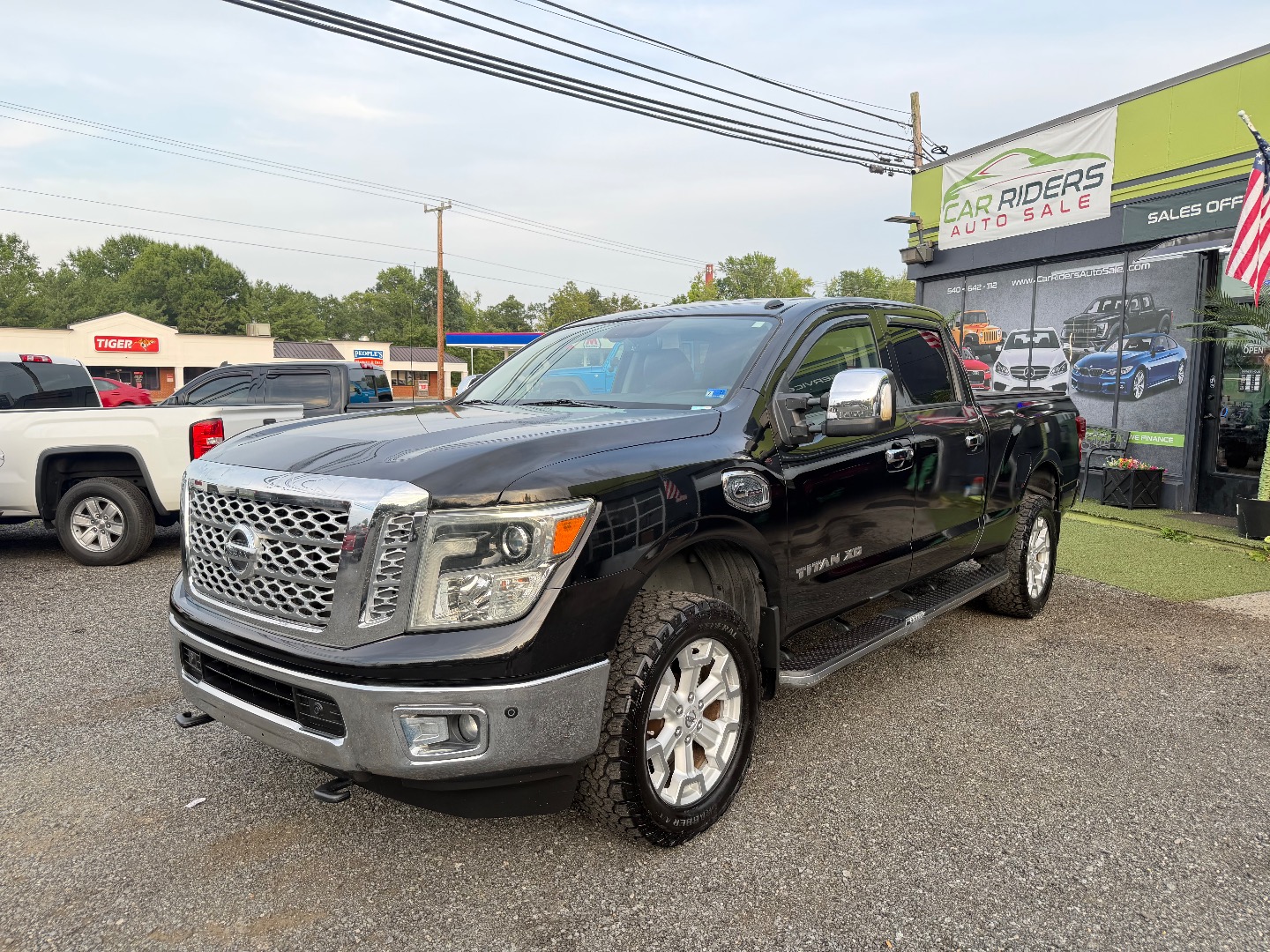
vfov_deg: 56.8
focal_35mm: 24
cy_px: 476
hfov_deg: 71.6
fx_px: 881
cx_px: 635
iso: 80
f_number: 1.78
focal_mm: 6.76
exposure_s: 1/163
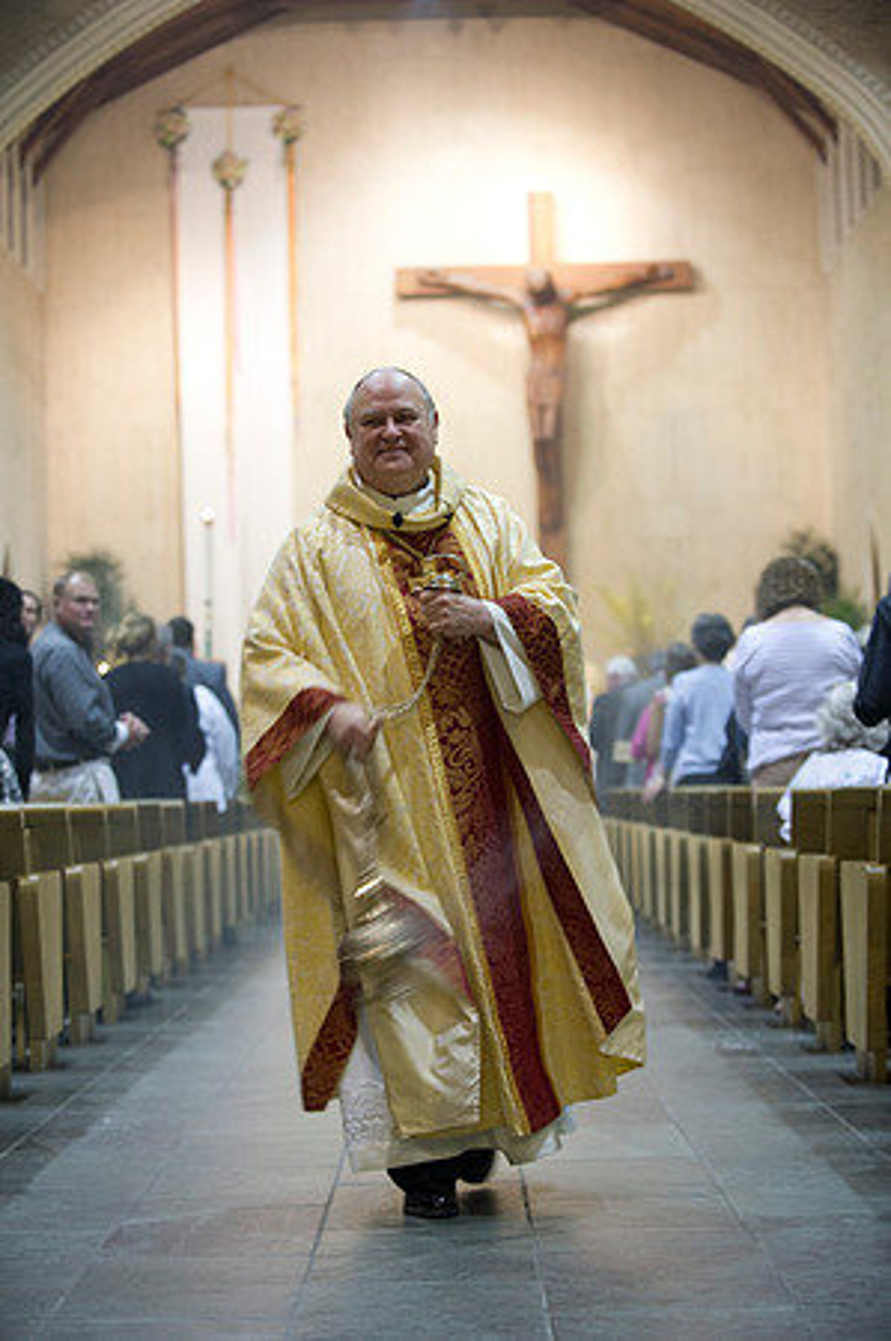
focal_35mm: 70
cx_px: 446
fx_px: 2605
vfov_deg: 28.9
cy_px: 670
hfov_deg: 19.4
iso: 1600
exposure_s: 1/40
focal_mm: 70
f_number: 2.8
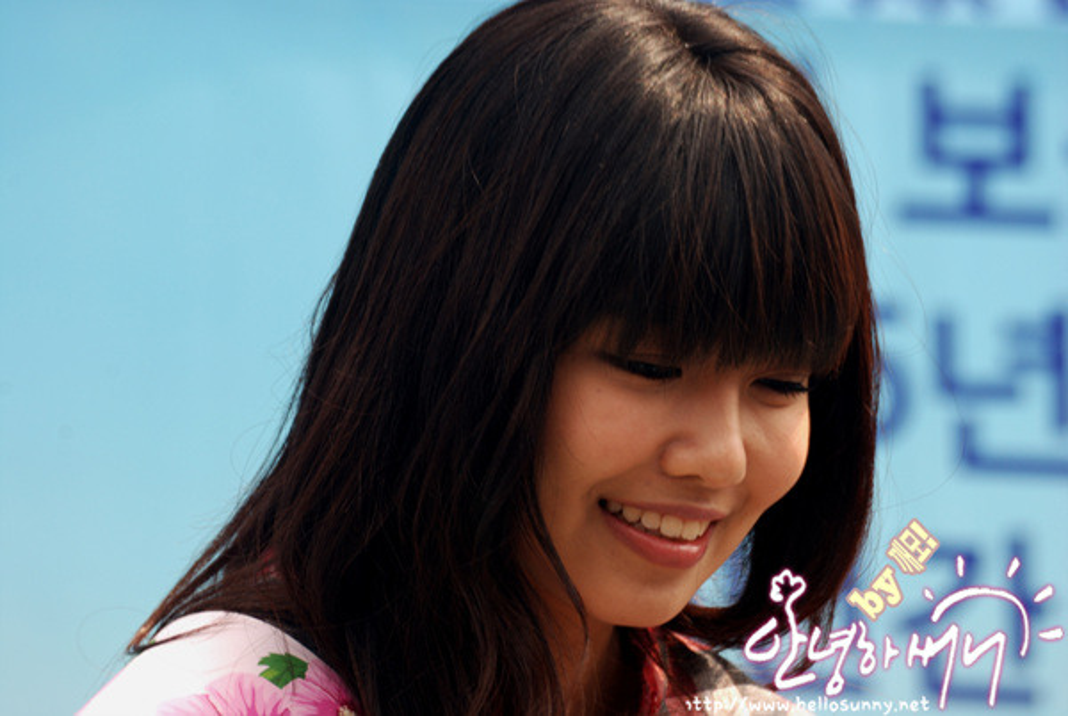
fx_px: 13370
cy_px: 358
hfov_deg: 4.6
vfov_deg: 3.1
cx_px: 534
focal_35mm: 450
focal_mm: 300
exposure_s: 1/125
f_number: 10
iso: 160
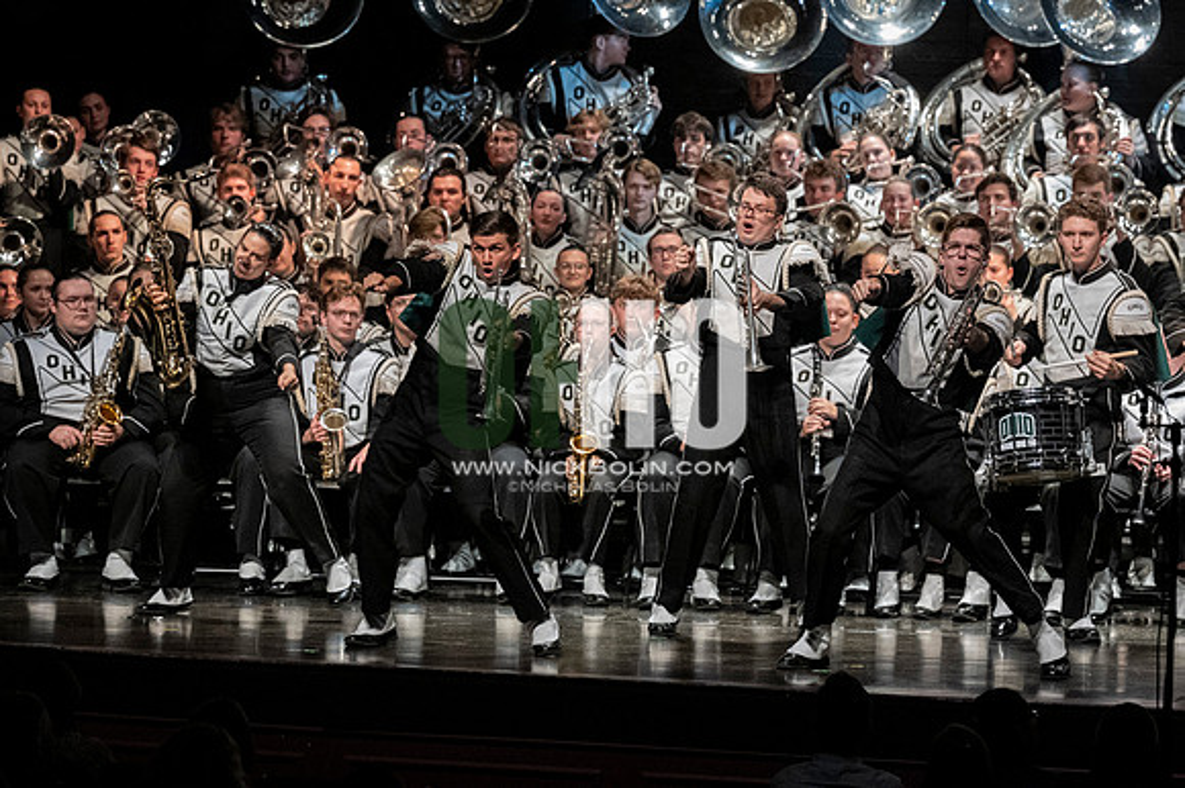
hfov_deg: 9.8
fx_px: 6908
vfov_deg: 6.5
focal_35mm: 210
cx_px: 592
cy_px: 394
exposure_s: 1/500
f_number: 4
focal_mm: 140
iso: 4000
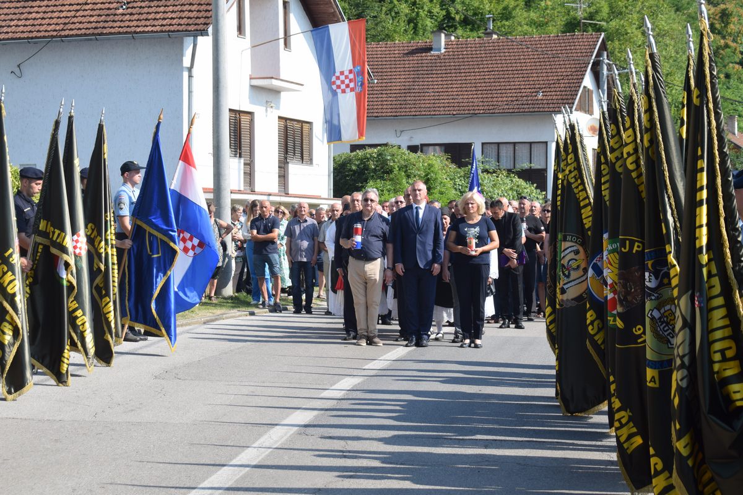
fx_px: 1703
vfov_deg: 16.6
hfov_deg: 24.6
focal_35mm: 82
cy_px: 248
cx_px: 372
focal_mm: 55
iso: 200
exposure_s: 1/250
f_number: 8
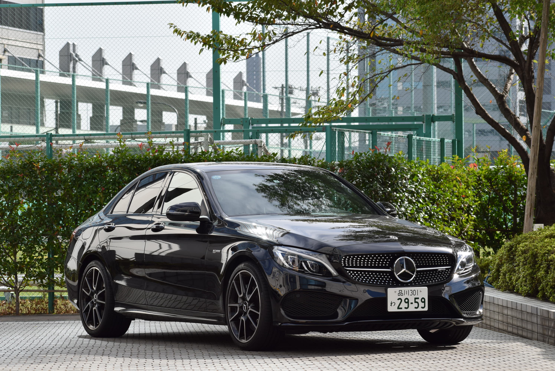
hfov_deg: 14.4
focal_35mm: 142
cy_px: 186
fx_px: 2199
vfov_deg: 9.6
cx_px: 278
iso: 200
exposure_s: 1/320
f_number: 9
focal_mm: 95
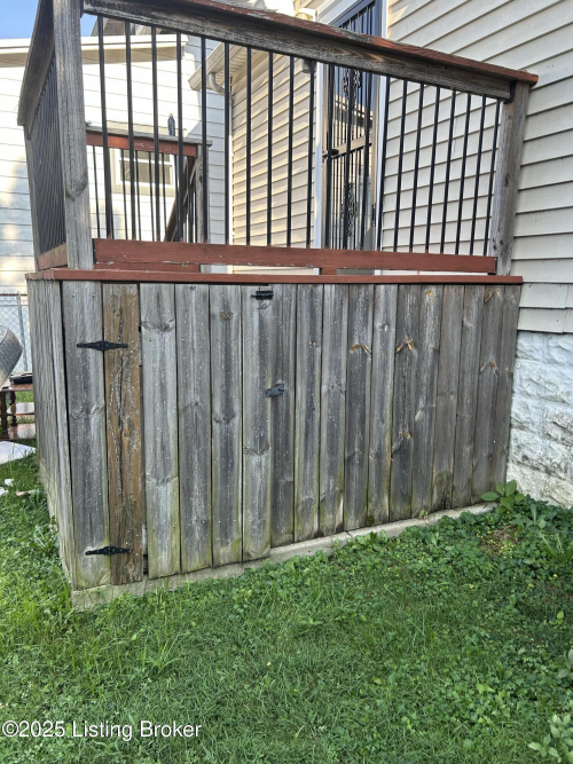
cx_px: 286
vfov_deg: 67.3
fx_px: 574
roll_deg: -0.3
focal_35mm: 26
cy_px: 382
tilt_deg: -9.7
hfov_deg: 53.0
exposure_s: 1/533
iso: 50
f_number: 1.5
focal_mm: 5.7
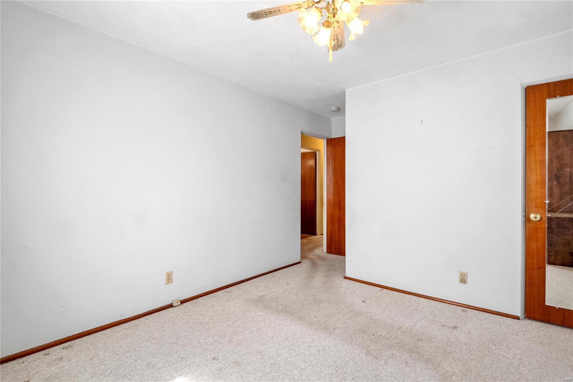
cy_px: 191
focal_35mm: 16
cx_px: 286
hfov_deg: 96.7
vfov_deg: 73.7
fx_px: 255
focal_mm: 8
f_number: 9
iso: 400
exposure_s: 1/15
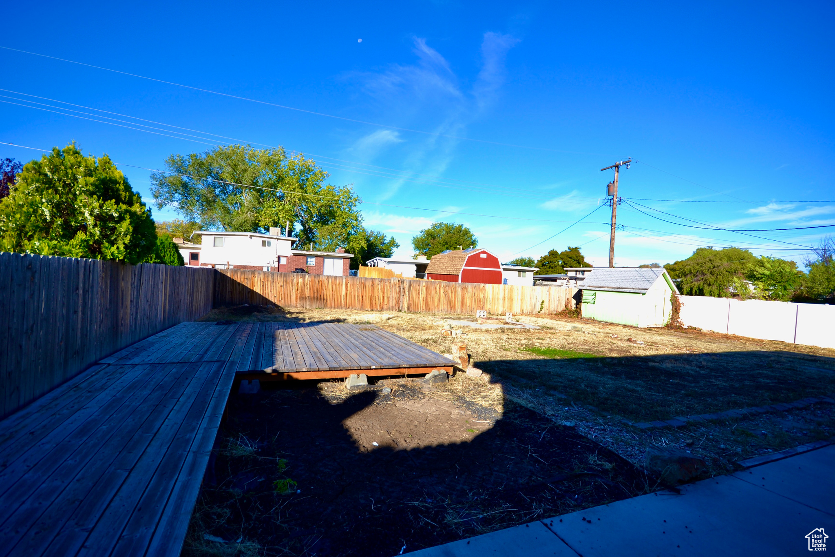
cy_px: 278
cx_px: 418
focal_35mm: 15
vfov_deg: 77.3
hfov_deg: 100.4
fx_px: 348
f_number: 7.1
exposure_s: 1/200
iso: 100
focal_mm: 10
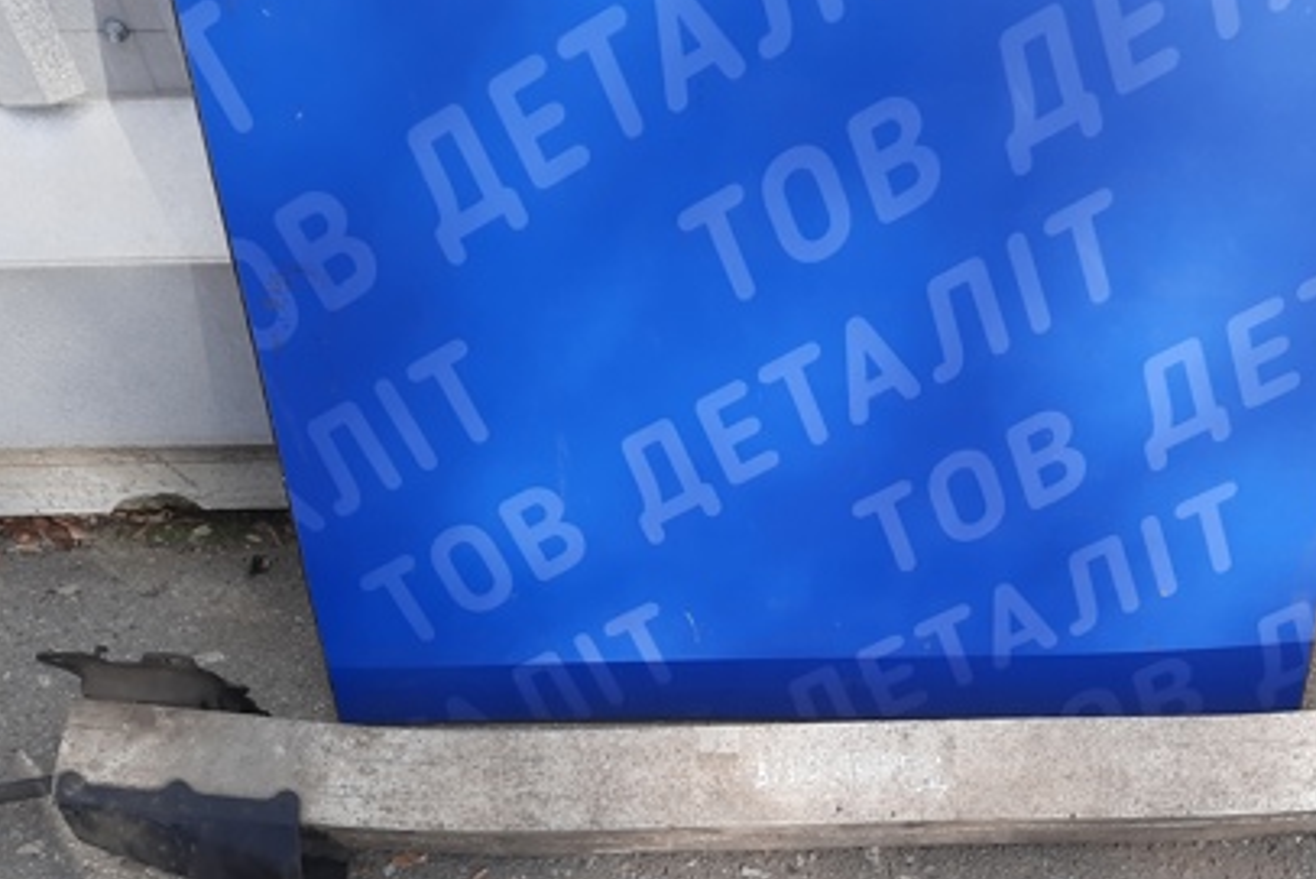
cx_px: 875
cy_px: 727
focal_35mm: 41
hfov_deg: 46.7
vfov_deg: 31.6
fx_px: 1499
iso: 32
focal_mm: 4.6
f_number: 2
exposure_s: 1/332
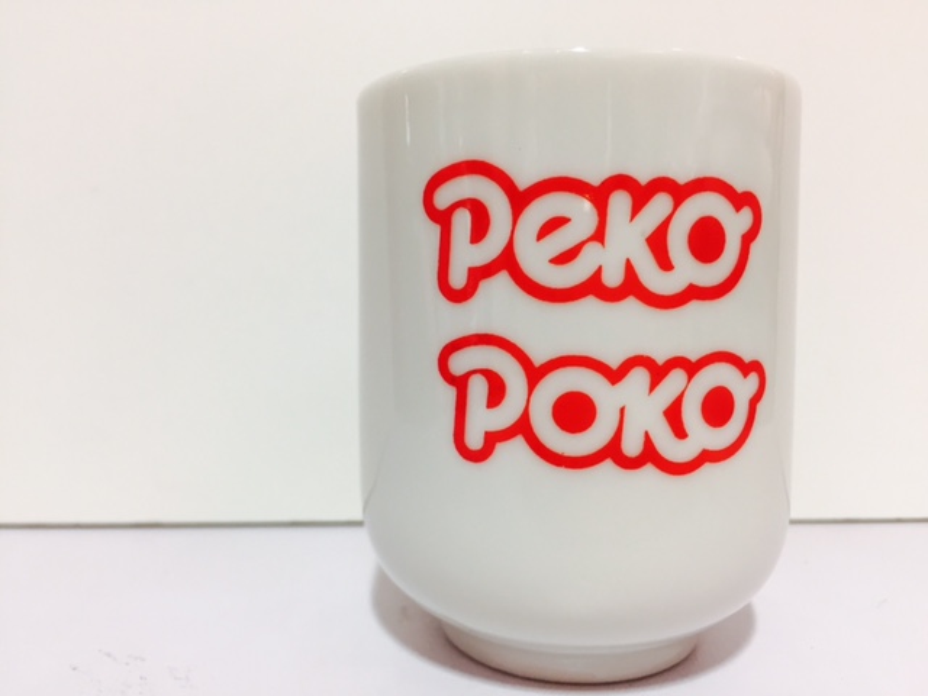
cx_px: 464
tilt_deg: -0.8
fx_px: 777
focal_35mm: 29
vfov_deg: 48.2
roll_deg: -1.7
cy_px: 348
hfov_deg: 61.7
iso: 80
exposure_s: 1/33
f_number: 2.2
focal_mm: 4.15
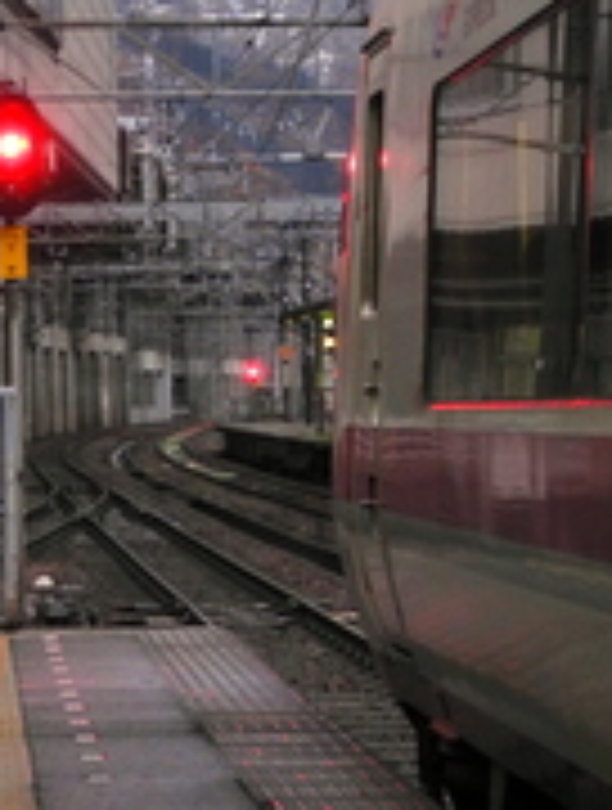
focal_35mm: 133
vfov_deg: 14.7
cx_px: 281
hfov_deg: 11.2
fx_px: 3120
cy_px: 230
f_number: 3.5
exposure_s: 1/33.4
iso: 200
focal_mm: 10.7
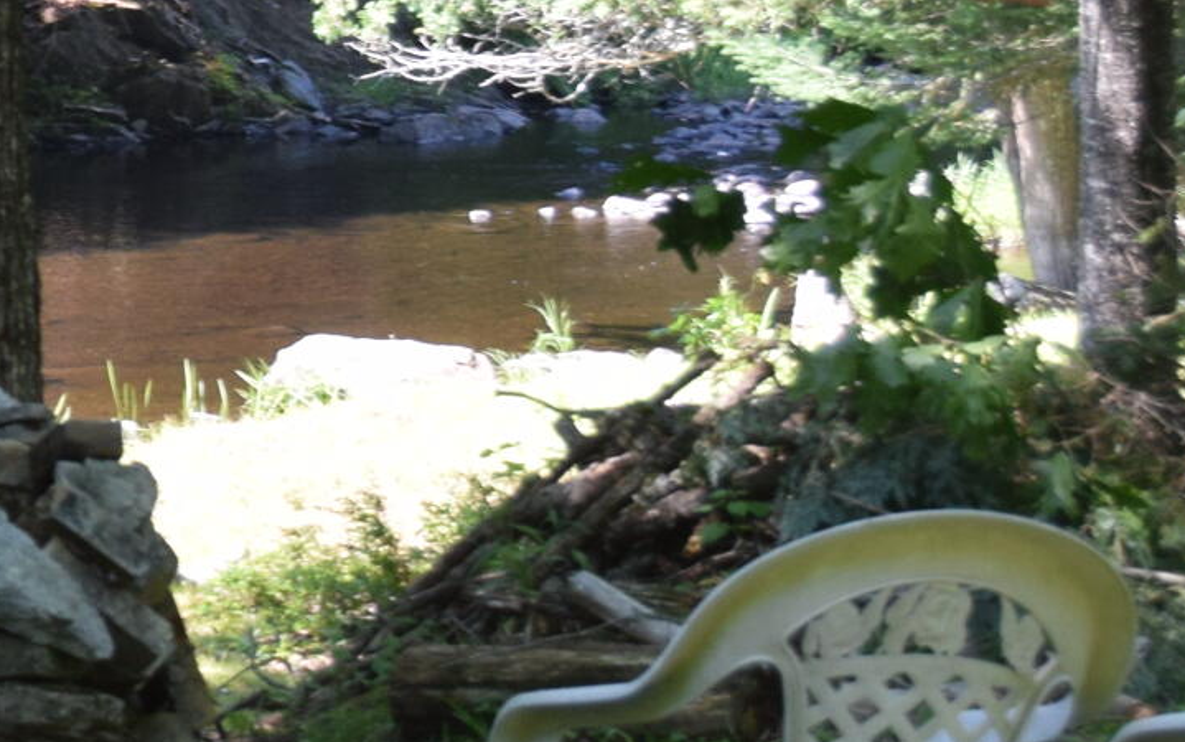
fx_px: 6591
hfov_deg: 10.0
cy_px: 117
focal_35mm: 204
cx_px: -542
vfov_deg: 6.4
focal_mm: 32
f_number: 6.3
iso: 400
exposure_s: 1/160
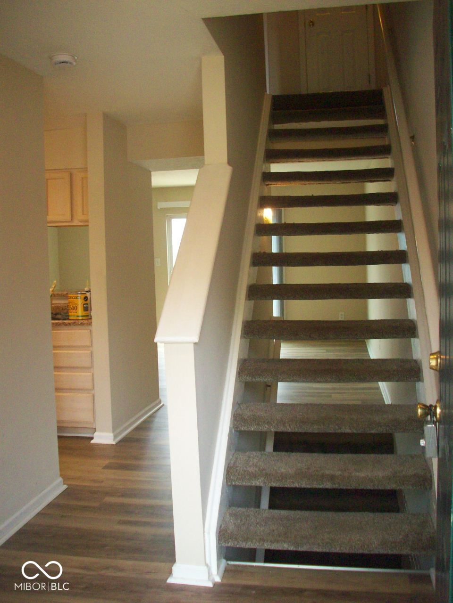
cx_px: 226
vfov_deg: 50.1
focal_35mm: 37
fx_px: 646
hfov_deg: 38.7
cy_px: 302
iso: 200
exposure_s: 1/64
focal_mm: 6.2
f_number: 2.8
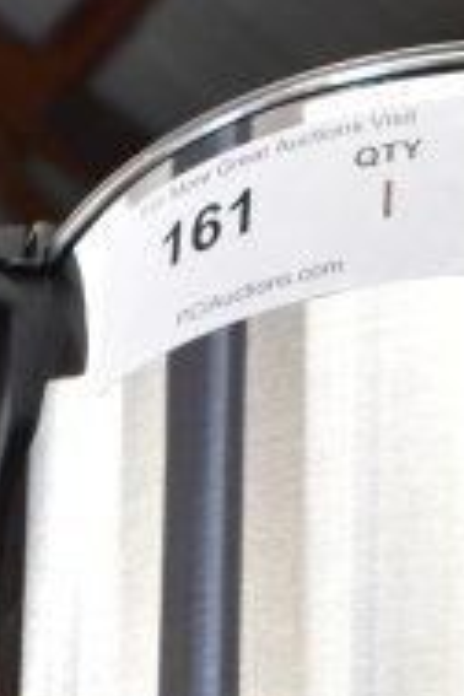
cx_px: 442
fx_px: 2947
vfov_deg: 12.7
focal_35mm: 152
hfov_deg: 9.0
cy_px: 1081
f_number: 3.8
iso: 500
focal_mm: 21
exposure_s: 1/30
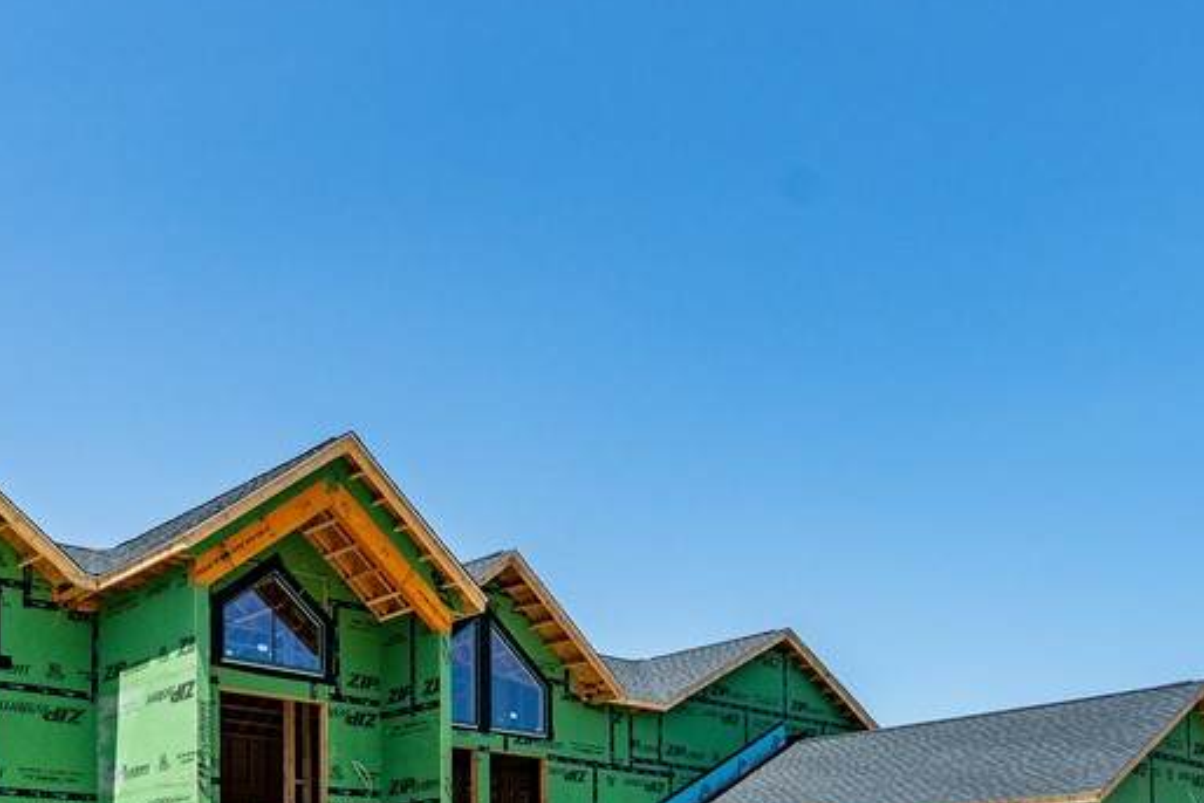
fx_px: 1271
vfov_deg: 33.4
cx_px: 386
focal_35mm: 38
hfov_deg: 49.7
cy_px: 707
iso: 100
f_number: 6.3
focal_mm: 18
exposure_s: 1/320
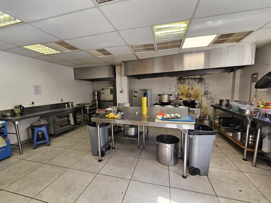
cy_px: 102
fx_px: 102
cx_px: 136
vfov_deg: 89.9
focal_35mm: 13
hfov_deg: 106.2
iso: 64
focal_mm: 2.2
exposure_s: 1/50
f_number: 2.2
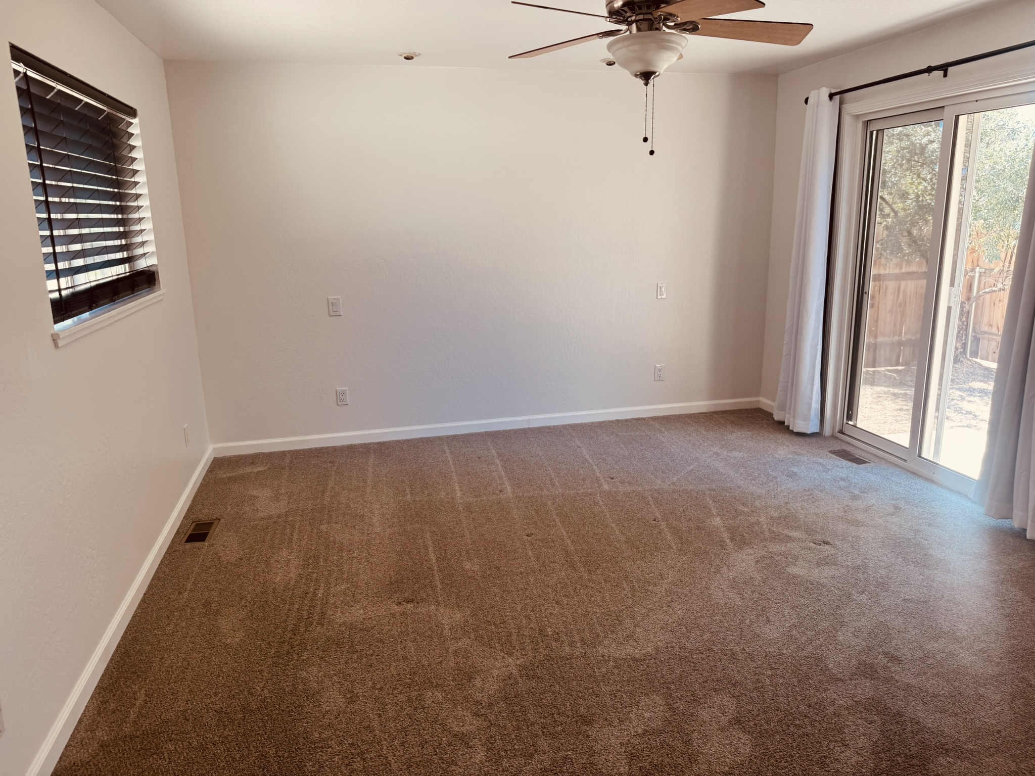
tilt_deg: -13.3
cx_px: 518
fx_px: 718
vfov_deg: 56.8
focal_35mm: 24
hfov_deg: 71.6
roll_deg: +2.2
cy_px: 388
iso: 80
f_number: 1.78
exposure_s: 1/120
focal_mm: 6.76
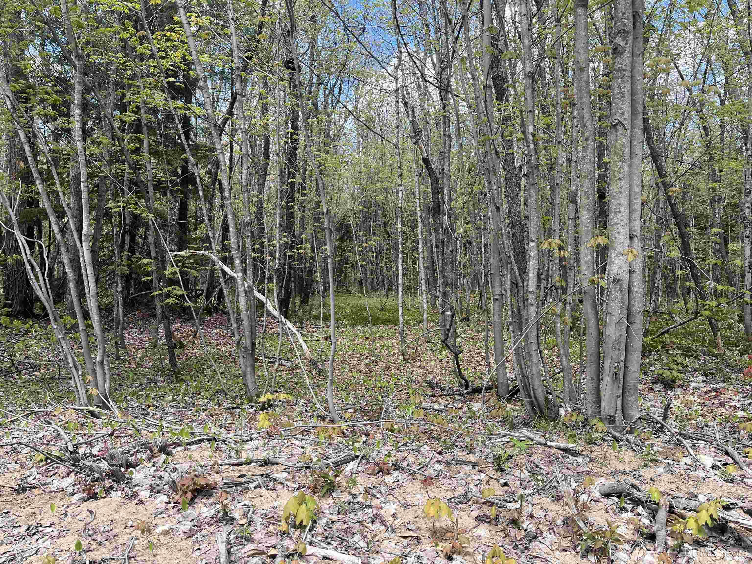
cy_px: 282
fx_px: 565
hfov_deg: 67.3
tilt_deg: +1.4
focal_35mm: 26
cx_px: 376
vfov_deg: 53.1
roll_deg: -0.2
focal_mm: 5.1
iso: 50
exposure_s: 1/563
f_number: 1.6
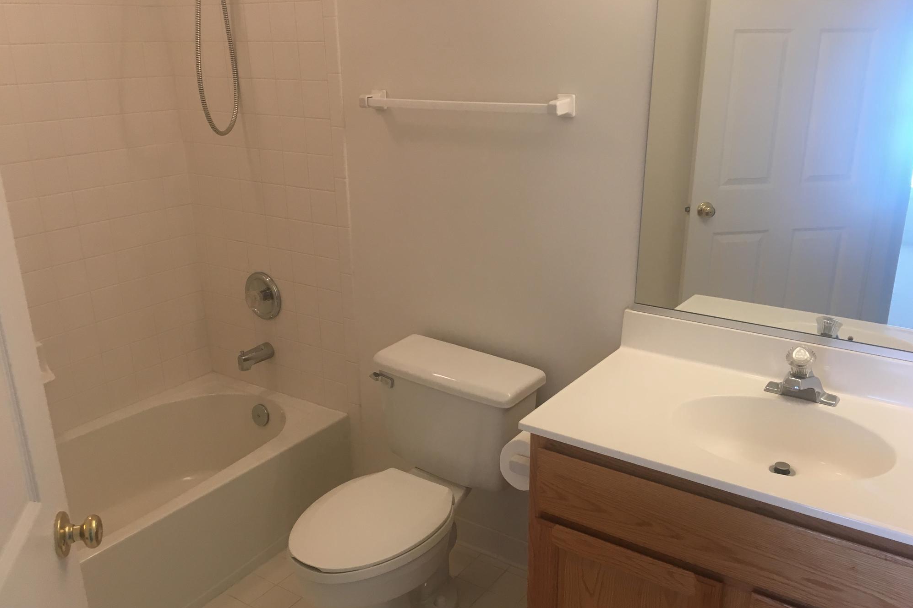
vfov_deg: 42.2
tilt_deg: -19.8
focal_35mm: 31
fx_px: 786
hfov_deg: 60.3
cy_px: 342
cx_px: 461
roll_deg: +0.9
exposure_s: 1/30
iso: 50
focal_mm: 4.15
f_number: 2.2
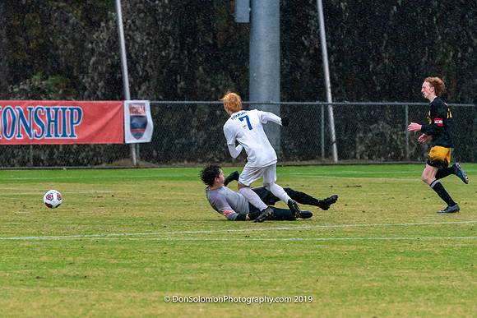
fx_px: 4773
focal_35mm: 360
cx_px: 234
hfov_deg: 5.7
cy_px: 199
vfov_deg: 3.8
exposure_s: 1/1000
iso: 3200
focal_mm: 247
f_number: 5.6
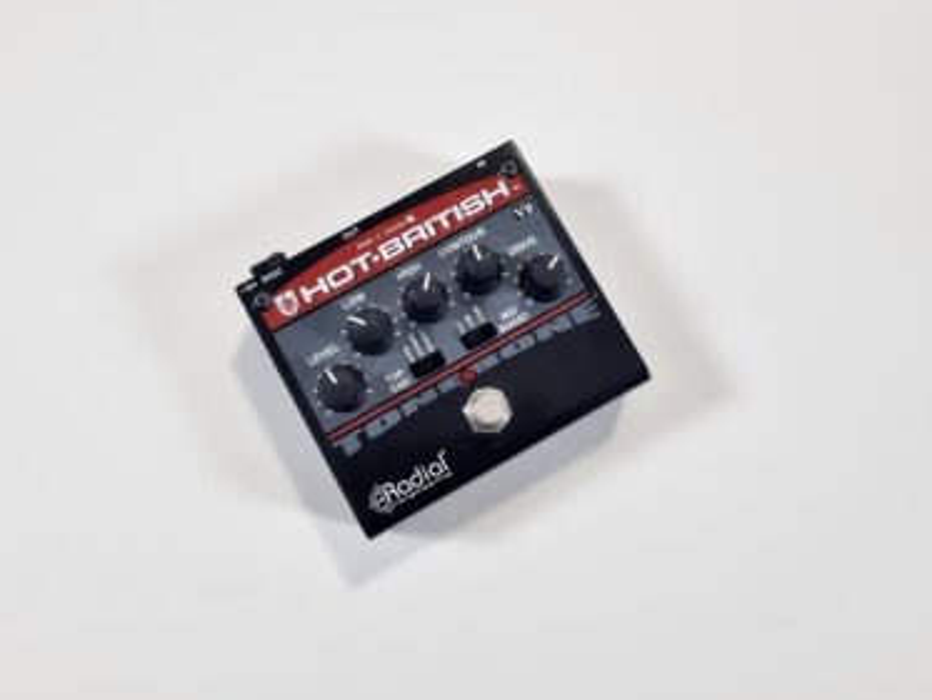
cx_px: 455
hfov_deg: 59.9
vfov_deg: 46.8
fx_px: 808
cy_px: 336
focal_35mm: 30
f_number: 1.8
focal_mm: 5.4
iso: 250
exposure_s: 1/100
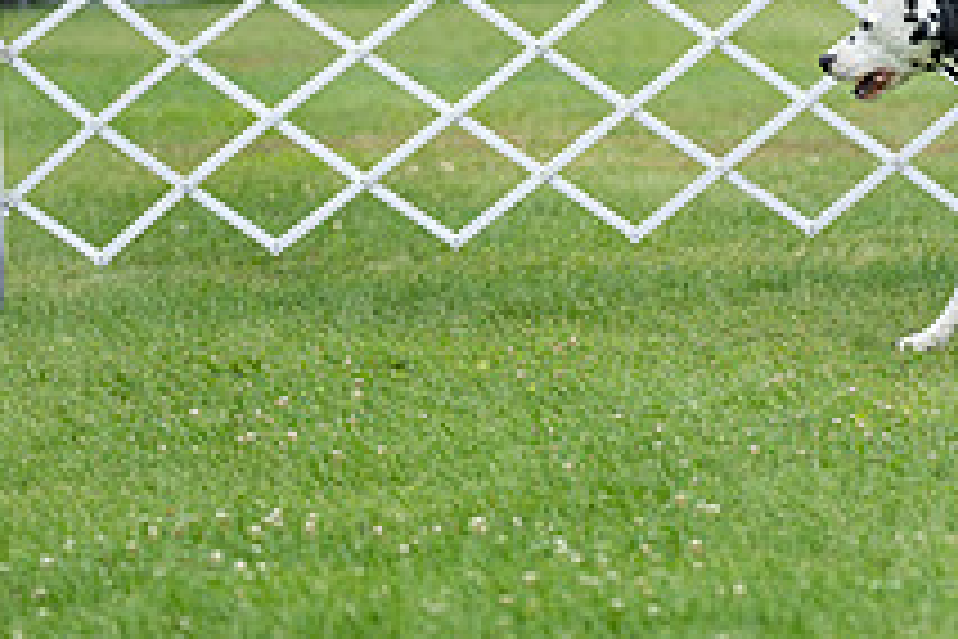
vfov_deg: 3.9
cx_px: 787
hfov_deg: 5.9
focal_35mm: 351
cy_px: -151
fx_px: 9340
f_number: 2.8
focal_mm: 129
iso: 100
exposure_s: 1/500
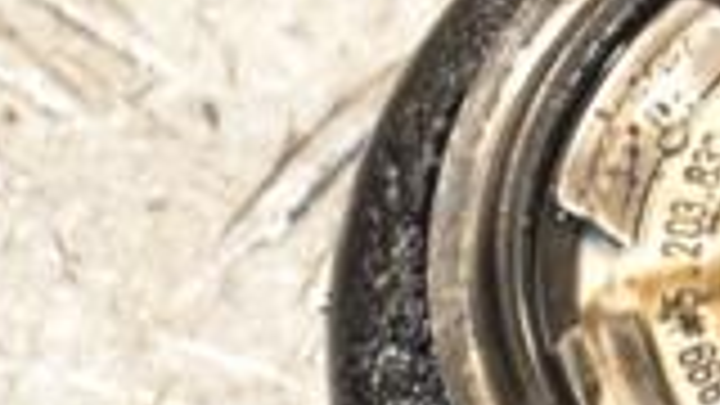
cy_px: 608
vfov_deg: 2.7
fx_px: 8419
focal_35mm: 441
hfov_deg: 4.9
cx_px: 1071
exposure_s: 1/60
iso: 800
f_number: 5.3
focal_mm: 75
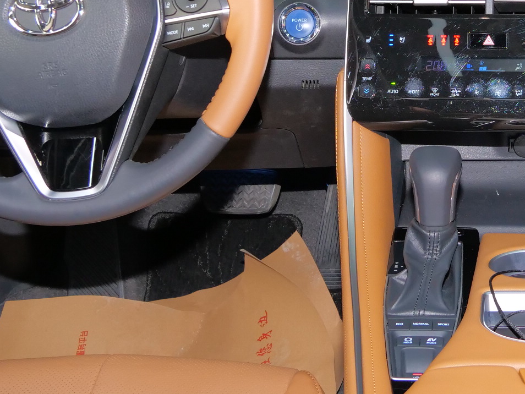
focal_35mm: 66
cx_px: 489
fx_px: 1001
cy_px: 59
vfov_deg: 21.9
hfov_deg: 28.1
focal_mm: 12
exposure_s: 1/15
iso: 800
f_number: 4
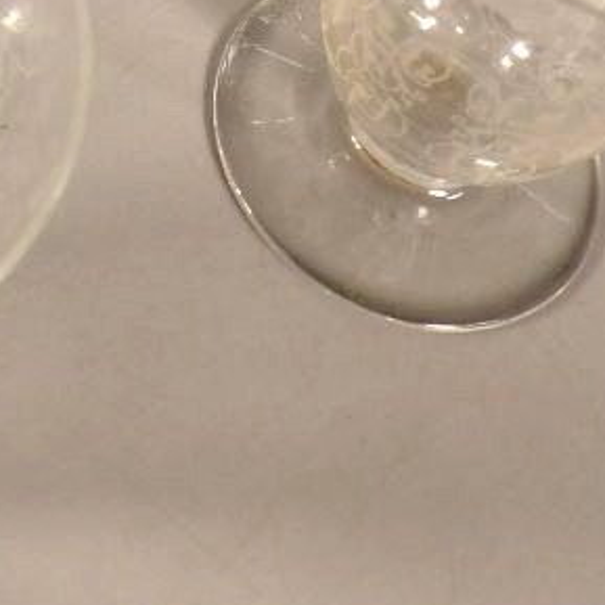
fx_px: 1740
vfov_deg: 17.9
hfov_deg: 18.9
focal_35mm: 88
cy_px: -264
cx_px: -67
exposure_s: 1/33
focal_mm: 4.3
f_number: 2.8
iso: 136
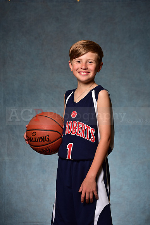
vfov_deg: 28.8
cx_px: 75
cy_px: 112
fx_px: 437
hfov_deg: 19.5
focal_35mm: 70
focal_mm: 70
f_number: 5
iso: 100
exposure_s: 1/200
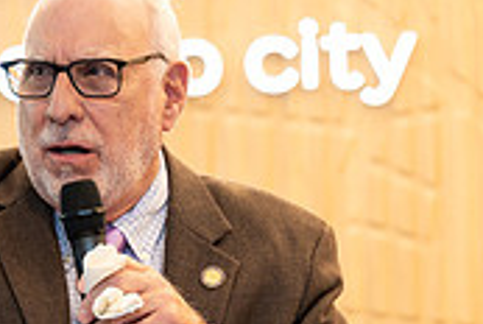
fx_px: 3387
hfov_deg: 8.1
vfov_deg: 5.5
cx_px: 105
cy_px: 276
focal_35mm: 252
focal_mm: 70
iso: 400
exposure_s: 1/125
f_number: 3.2
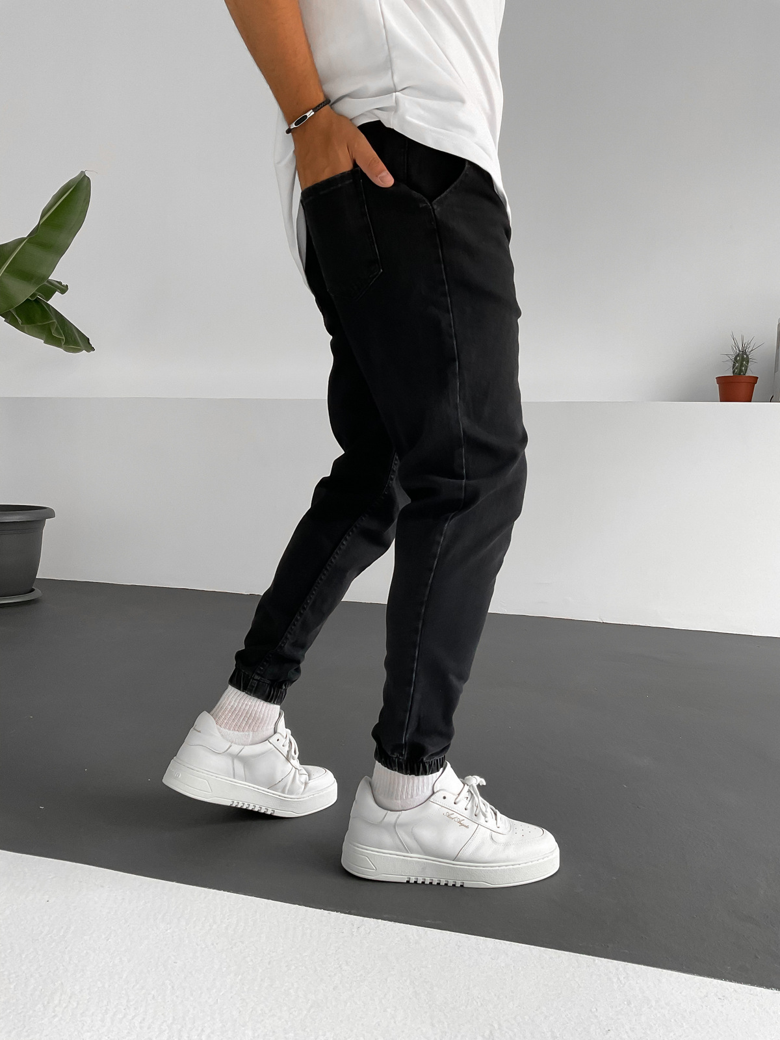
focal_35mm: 29
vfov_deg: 61.7
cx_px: 390
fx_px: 871
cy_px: 520
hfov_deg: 48.2
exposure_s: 1/120
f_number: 1.8
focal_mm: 3
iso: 64
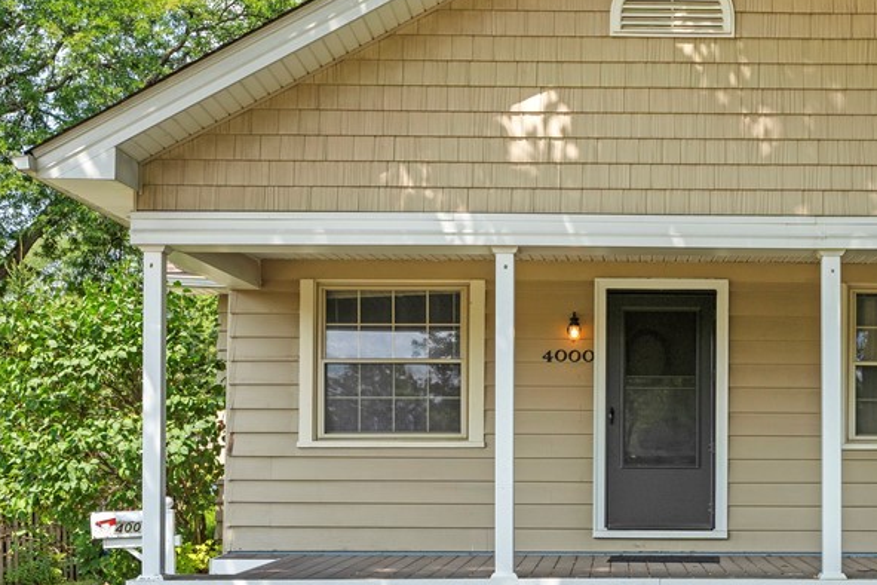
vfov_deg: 23.8
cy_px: 269
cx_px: 657
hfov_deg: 34.3
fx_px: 1388
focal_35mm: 57
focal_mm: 31
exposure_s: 1/250
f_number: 9
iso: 250
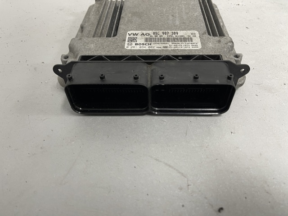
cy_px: 108
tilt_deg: -48.3
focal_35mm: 25
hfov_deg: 69.4
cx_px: 144
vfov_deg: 54.9
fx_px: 208
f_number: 1.6
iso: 100
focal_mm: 5.1
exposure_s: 1/50
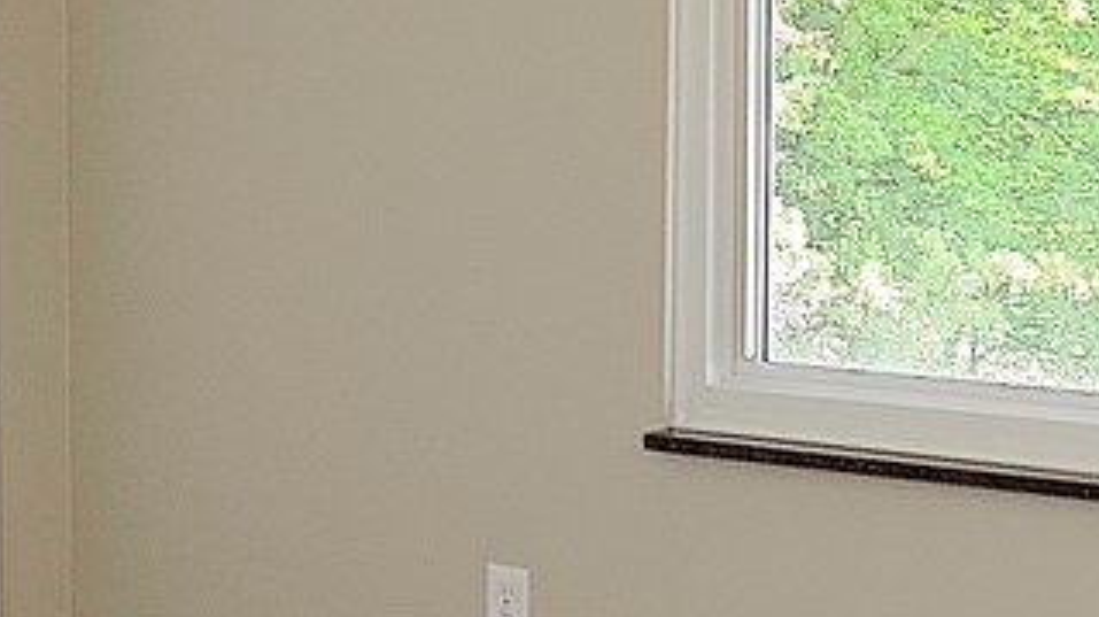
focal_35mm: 125
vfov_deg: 9.7
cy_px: 350
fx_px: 3641
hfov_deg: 17.2
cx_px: 577
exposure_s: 1/250
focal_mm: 35
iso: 500
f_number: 2.5
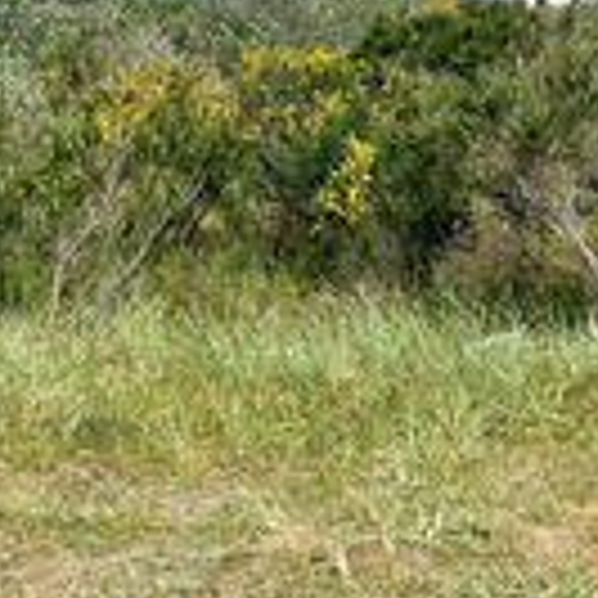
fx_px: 1622
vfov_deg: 20.6
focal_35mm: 83
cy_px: 97
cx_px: 576
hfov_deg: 20.3
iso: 32
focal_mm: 5.1
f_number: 1.6
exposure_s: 1/3788
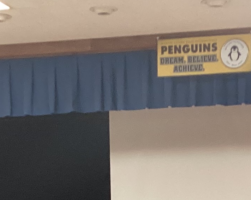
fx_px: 1032
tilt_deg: -5.6
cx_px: 154
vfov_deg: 10.5
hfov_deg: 13.9
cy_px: 341
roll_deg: +1.0
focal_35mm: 139
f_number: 2.4
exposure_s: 1/40
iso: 320
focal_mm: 3.3
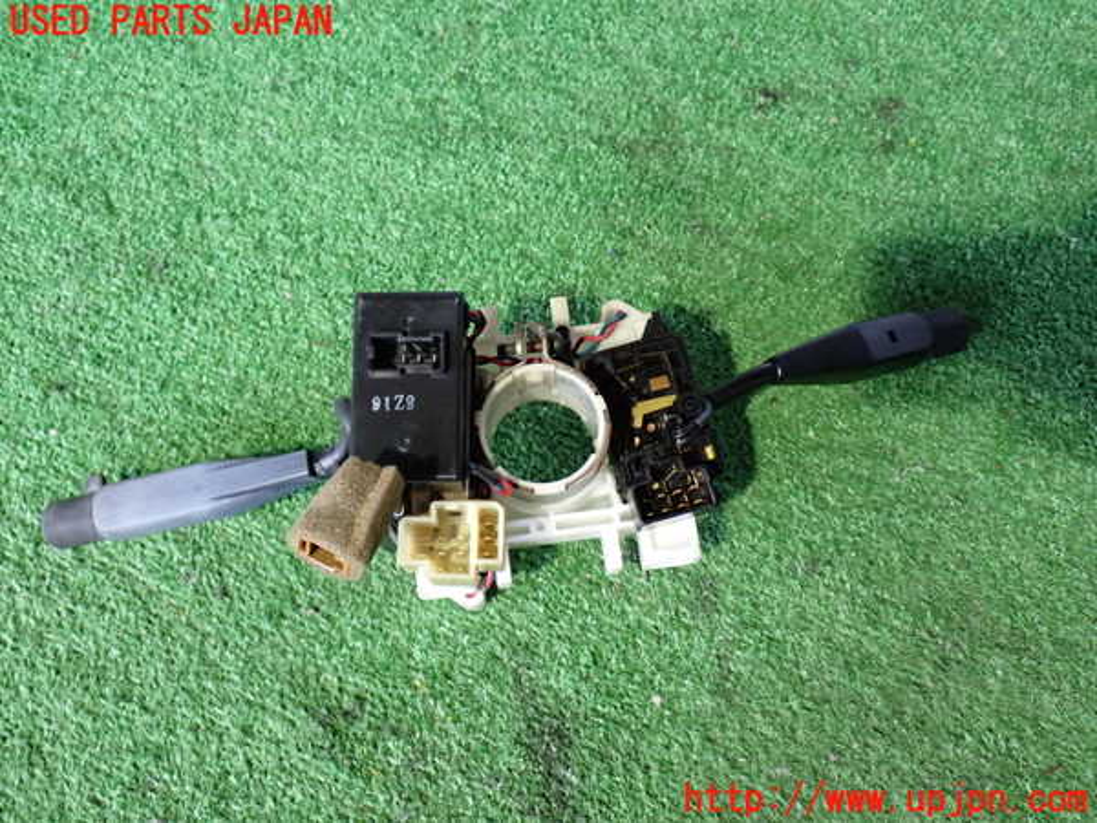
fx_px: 1204
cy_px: 412
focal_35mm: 38
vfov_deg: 37.7
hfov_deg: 49.0
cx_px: 548
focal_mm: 6.83
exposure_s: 1/30
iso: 800
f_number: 2.7
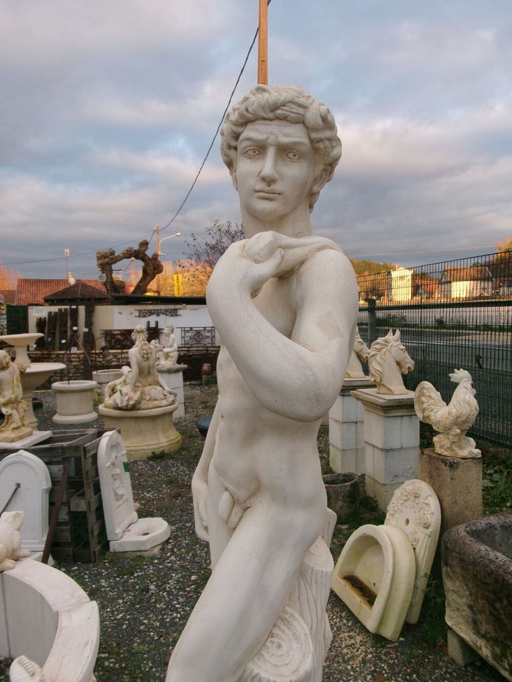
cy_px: 341
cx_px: 256
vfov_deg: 63.4
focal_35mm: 28
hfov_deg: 49.8
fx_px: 552
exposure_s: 1/100
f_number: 3.9
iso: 100
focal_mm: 5.1
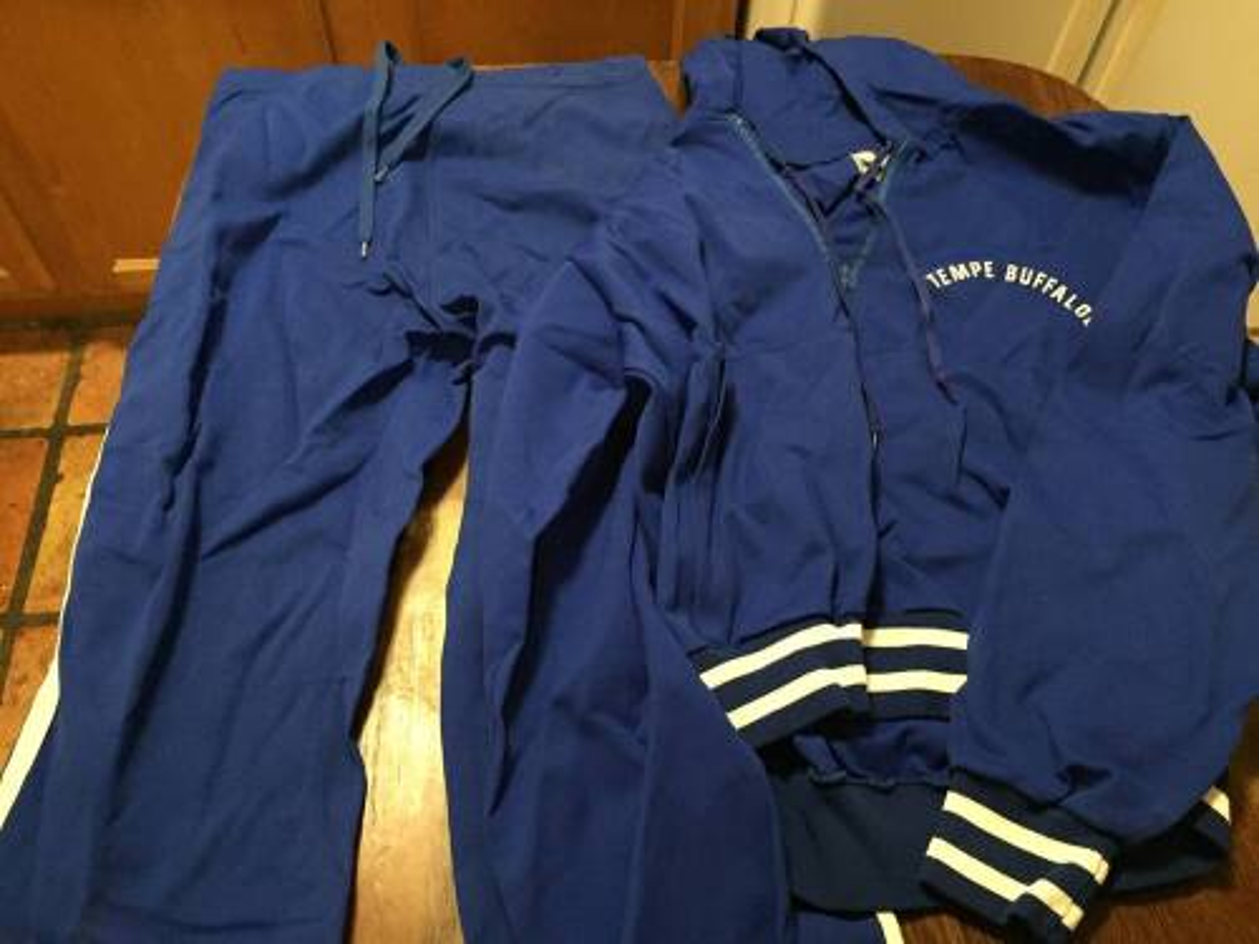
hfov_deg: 61.7
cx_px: 630
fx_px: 1055
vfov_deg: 48.2
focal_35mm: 29
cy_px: 472
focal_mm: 4.15
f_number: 2.2
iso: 320
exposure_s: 1/15
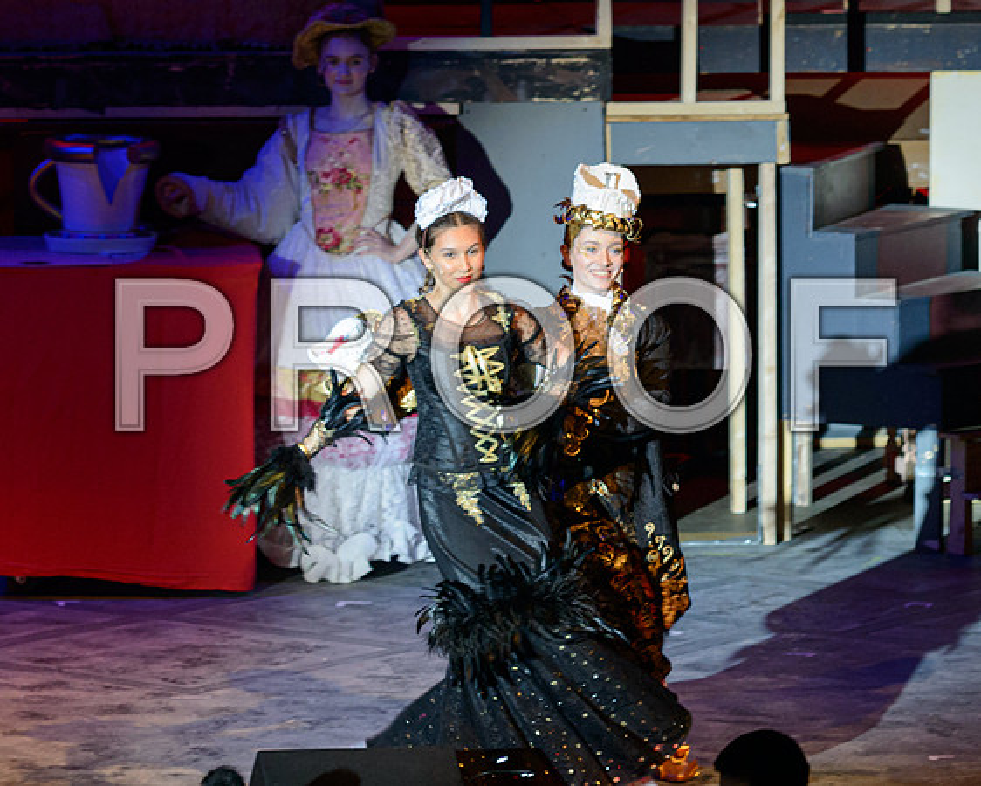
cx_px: 509
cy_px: 117
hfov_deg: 7.0
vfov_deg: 5.6
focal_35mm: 276
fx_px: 8008
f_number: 3.5
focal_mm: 105
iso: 1000
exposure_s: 1/100
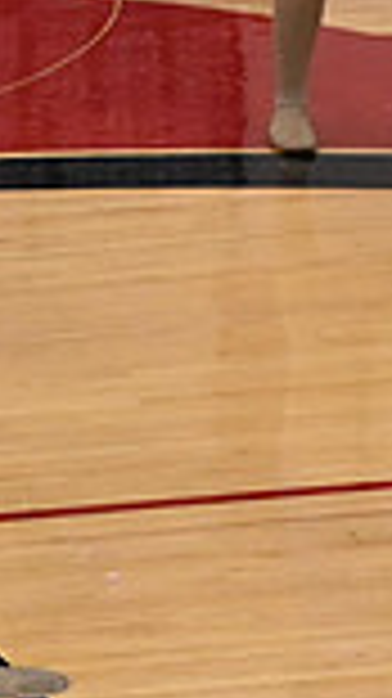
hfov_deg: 2.9
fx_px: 7607
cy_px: -38
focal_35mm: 411
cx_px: -752
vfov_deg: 5.2
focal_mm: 70
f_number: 4
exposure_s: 1/400
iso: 6400
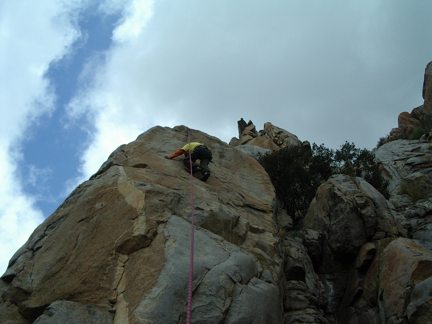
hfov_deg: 49.0
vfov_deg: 37.7
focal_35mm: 38
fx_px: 474
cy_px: 162
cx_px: 216
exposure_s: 1/400
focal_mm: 5.8
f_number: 4.8
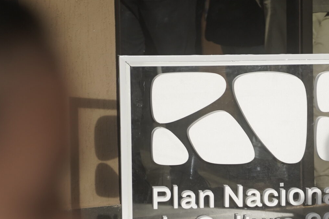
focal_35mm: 178
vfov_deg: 7.7
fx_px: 1625
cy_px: 146
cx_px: 281
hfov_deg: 11.5
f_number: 2.8
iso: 320
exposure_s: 1/5000
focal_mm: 70
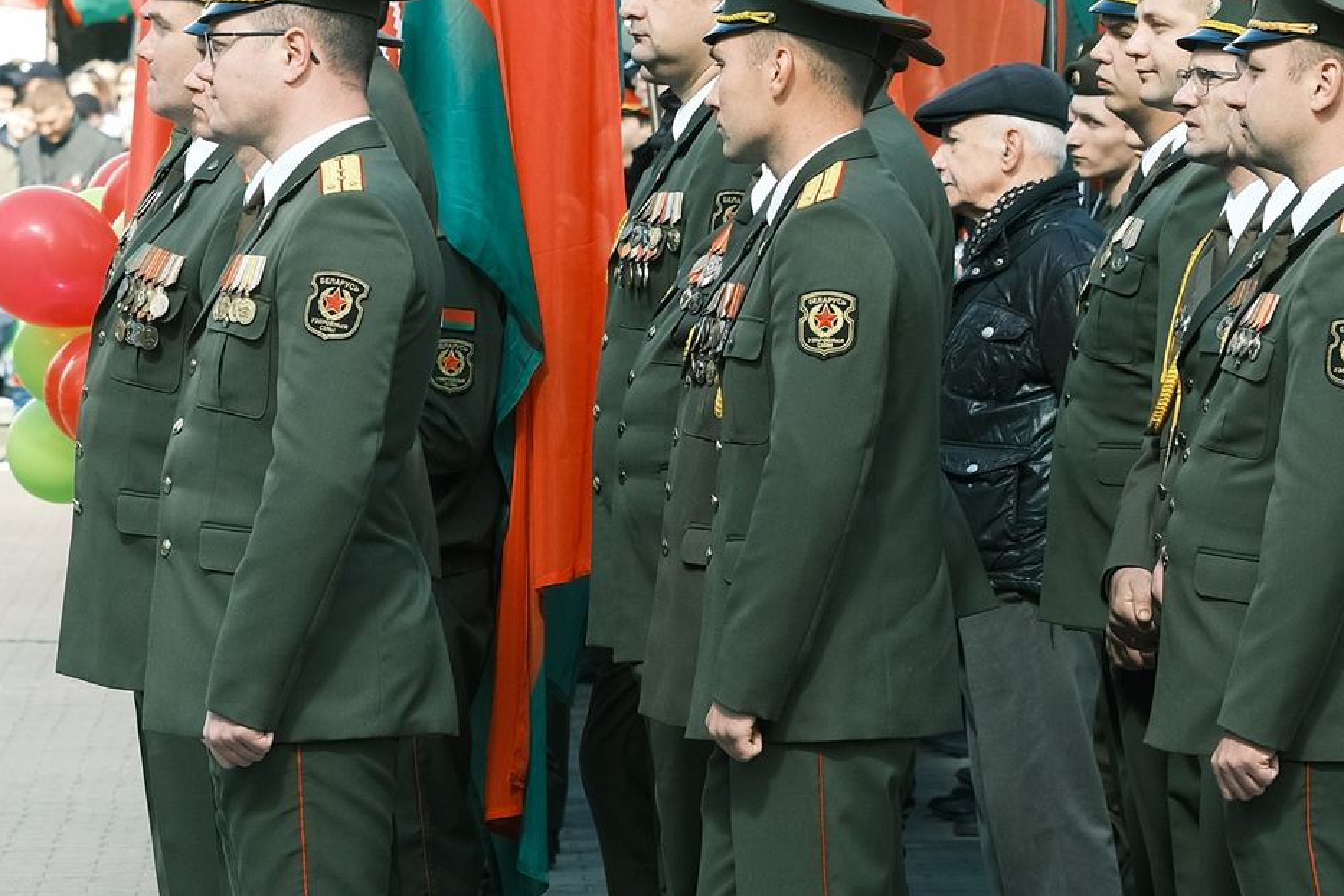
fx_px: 10751
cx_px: 169
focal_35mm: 288
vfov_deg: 4.8
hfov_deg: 7.1
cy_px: 228
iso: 250
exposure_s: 1/200
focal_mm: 70
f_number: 5
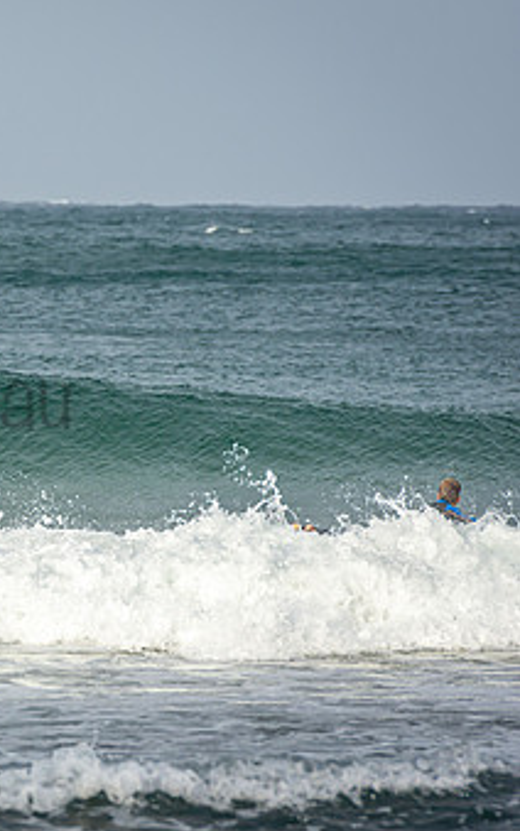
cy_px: 371
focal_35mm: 524
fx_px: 11877
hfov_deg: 2.5
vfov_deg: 4.0
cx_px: -189
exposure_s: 1/1600
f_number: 5.6
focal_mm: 200
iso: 200
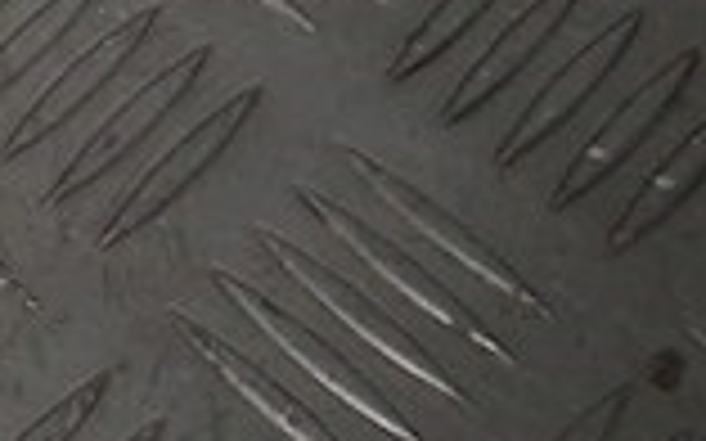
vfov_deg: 7.1
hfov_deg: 10.8
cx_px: -693
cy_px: -500
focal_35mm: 177
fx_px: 3404
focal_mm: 6.72
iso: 80
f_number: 5.5
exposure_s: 1/30
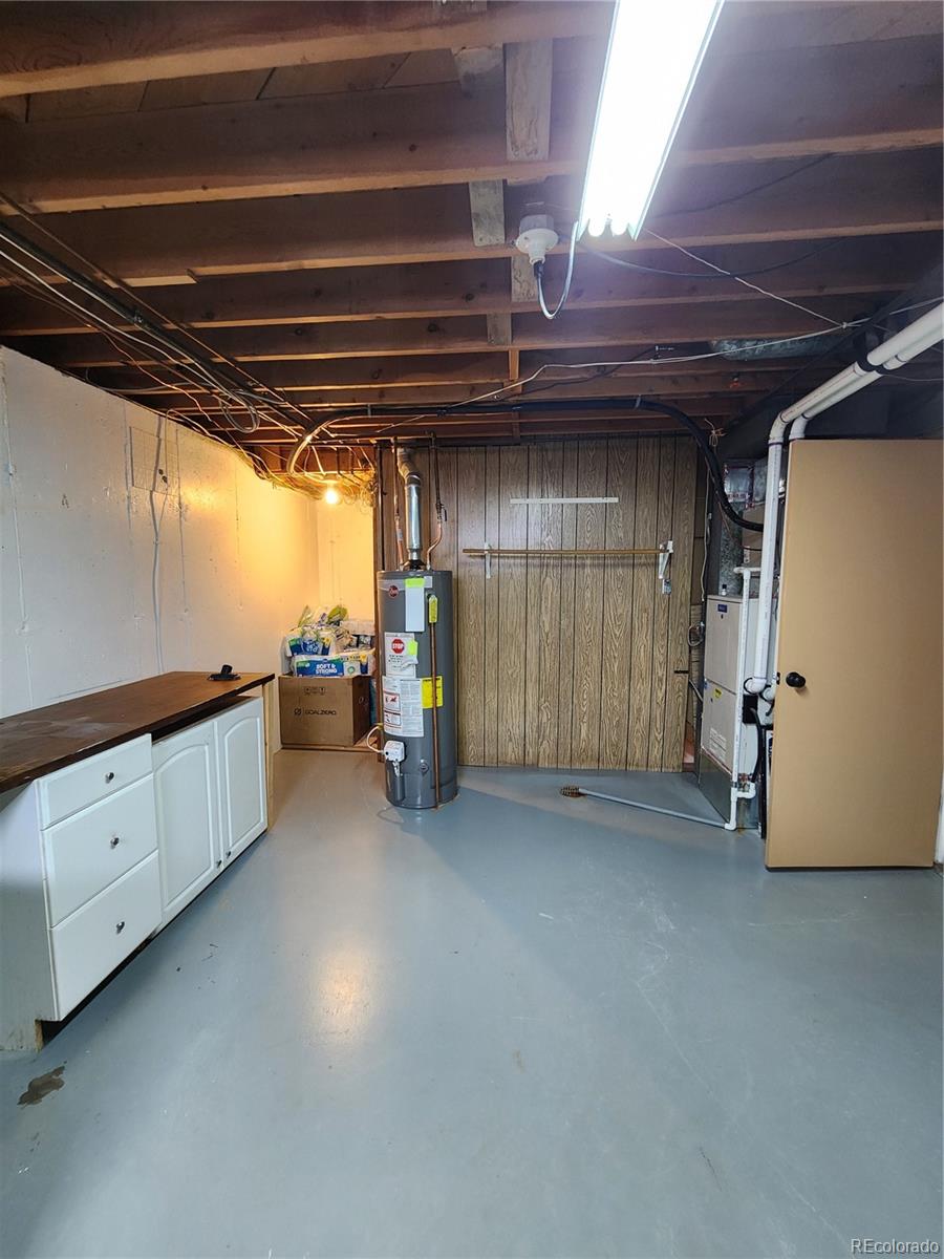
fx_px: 473
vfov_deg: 106.2
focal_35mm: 13
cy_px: 630
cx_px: 472
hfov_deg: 89.9
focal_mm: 2.2
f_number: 2.2
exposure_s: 1/30
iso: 320
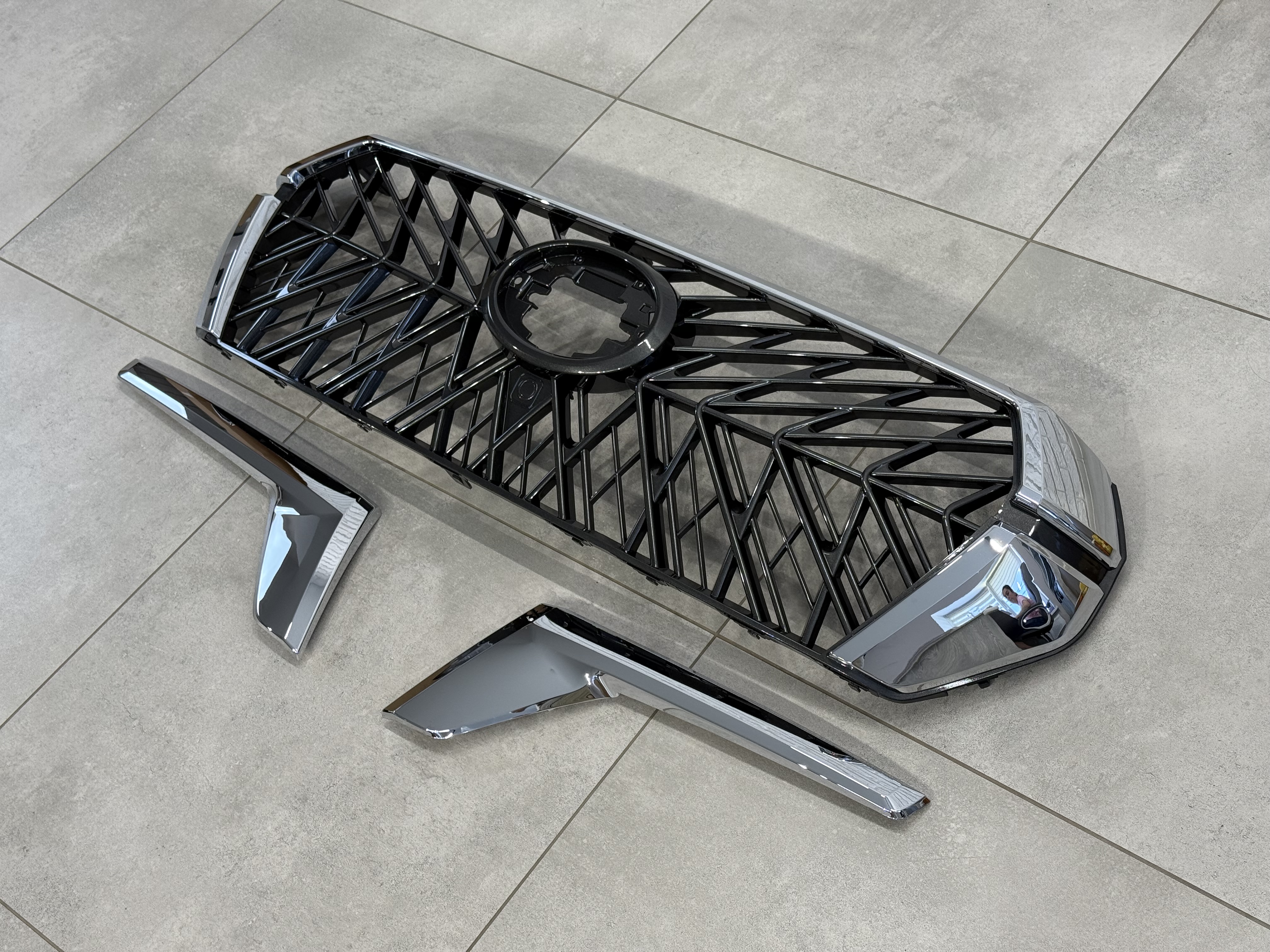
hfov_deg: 39.7
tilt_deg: -49.7
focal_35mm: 48
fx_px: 1761
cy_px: 476
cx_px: 635
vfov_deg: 30.3
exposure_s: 1/100
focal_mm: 6.76
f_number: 1.78
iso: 50
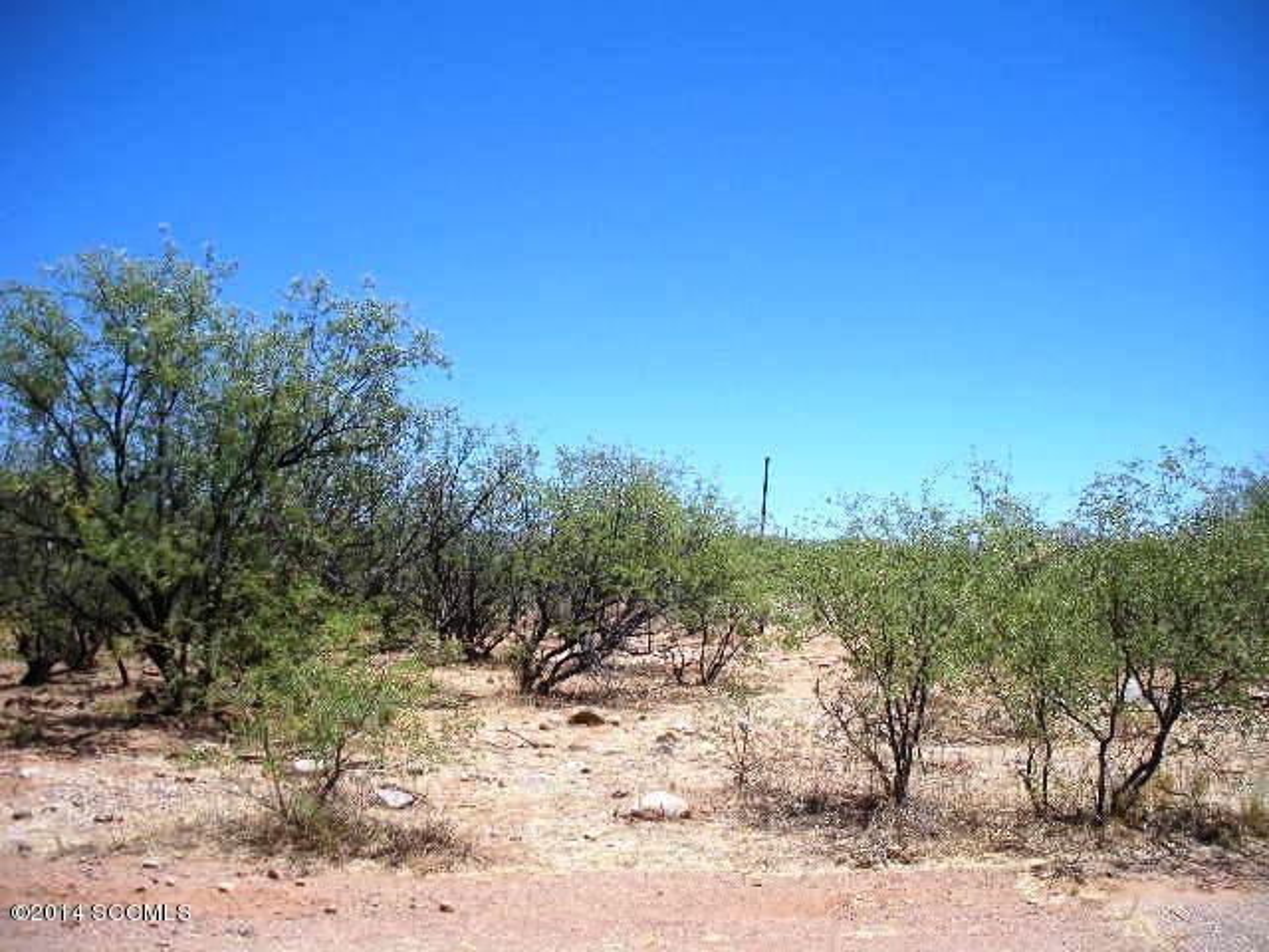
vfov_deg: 39.7
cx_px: 634
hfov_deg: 51.4
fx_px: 1320
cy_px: 476
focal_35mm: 36
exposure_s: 1/548
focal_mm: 6.3
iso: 64
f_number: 3.5
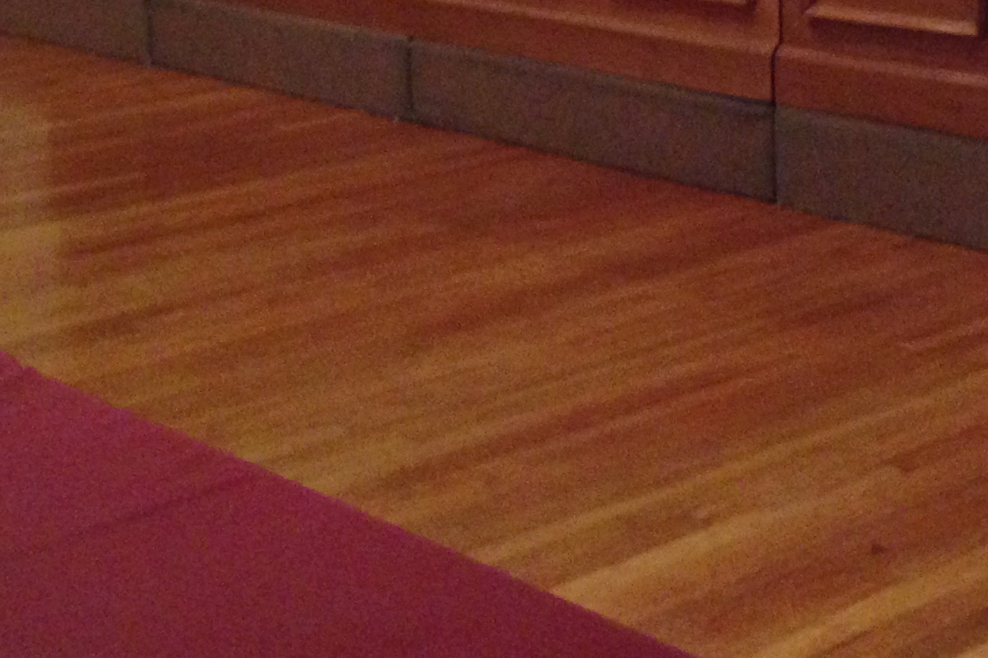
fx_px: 2359
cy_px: -164
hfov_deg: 23.6
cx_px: 623
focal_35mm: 86
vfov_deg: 15.2
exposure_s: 1/15
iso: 400
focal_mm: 4.12
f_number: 2.4
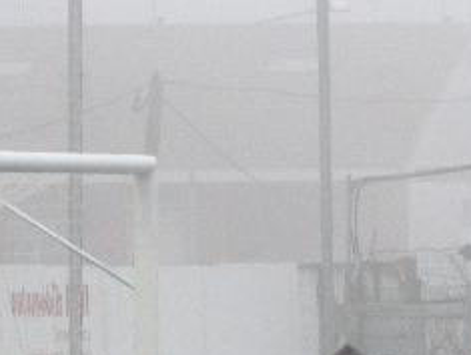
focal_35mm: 548
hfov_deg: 3.6
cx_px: 271
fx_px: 7468
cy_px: 413
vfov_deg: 2.7
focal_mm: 26.3
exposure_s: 1/125
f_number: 5.3
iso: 400
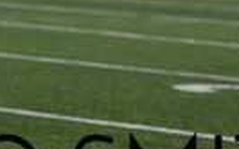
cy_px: 128
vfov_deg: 3.2
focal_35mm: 413
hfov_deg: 5.1
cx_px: -60
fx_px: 2689
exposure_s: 1/1000
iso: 2500
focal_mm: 70
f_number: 2.8
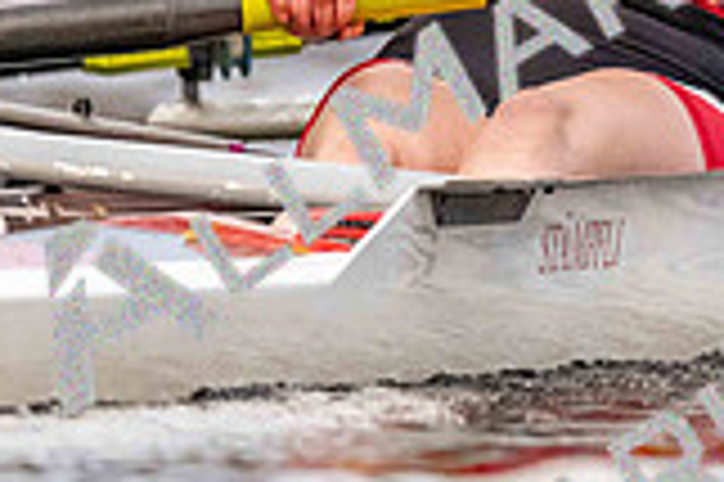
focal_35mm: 2167
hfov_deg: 1.0
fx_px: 43536
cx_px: 958
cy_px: -282
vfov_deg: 0.6
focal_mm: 600
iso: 4500
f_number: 4
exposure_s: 1/2500
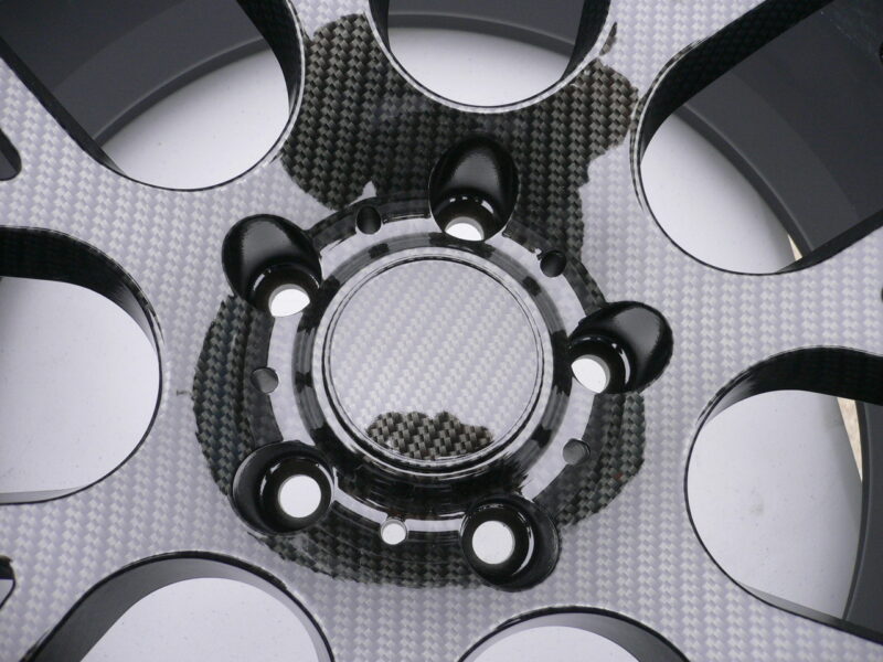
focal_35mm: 35
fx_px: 893
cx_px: 442
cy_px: 331
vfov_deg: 40.7
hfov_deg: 52.6
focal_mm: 5.8
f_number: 2.8
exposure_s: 1/50
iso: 100
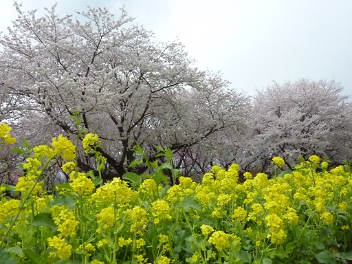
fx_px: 295
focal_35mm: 29
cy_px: 132
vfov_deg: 48.2
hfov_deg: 61.7
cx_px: 176
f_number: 6.3
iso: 1600
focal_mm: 4.7
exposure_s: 1/2000
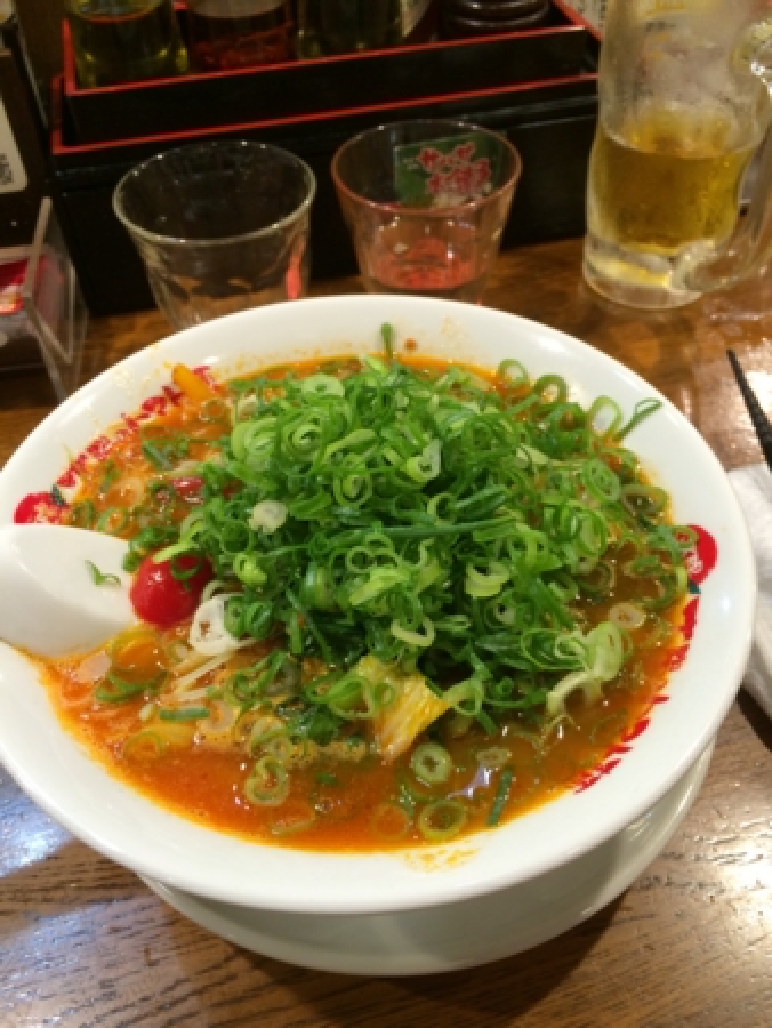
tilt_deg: -47.7
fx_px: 862
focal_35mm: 29
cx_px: 386
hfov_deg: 48.3
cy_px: 514
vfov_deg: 61.6
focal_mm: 4.15
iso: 160
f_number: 2.2
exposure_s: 1/33
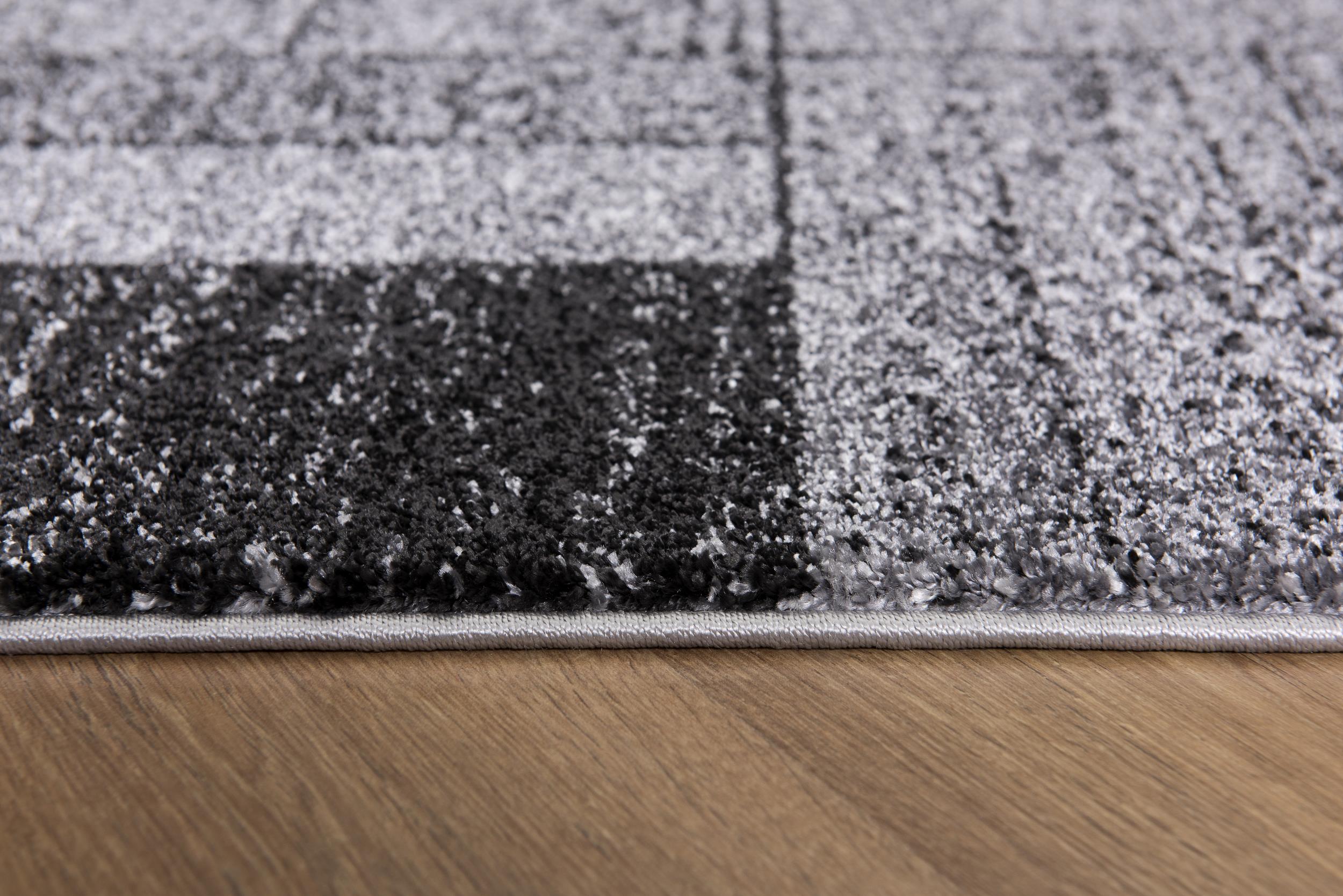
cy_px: 448
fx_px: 2612
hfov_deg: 28.8
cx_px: 672
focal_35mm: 70
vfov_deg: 19.5
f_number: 9
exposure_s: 1/80
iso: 125
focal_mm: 70
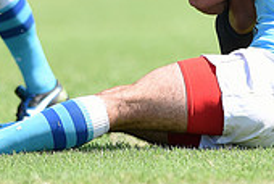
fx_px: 7784
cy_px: -125
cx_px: 200
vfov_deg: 1.4
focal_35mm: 1021
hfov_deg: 2.0
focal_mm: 300
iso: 200
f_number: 2.8
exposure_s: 1/1600
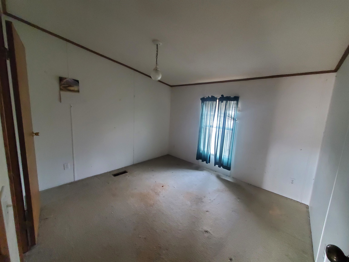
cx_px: 174
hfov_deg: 106.2
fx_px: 131
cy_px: 131
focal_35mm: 13
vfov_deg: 89.9
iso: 800
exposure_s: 1/24
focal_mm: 1.8
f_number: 2.2
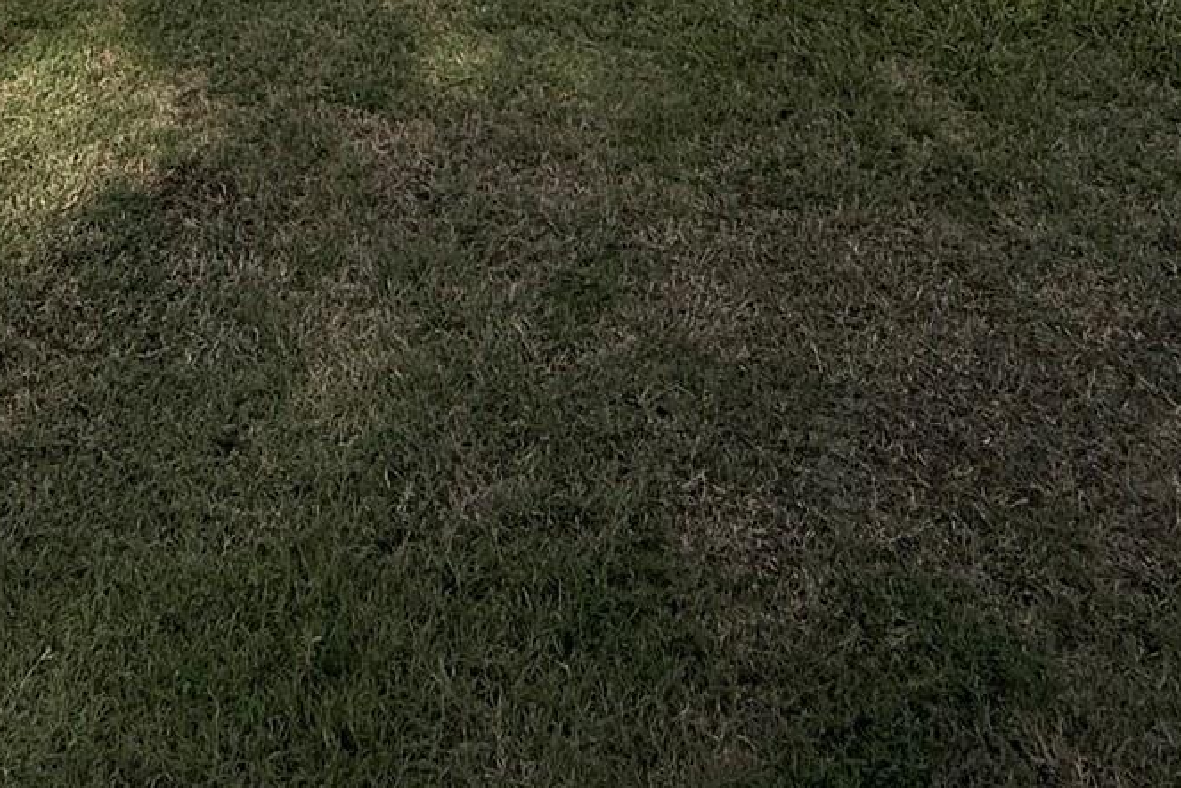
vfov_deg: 22.1
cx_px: 435
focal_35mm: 45
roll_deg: -0.5
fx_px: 1476
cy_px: -519
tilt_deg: -4.7
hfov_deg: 43.2
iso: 50
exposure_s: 1/2165
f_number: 2.2
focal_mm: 2.22
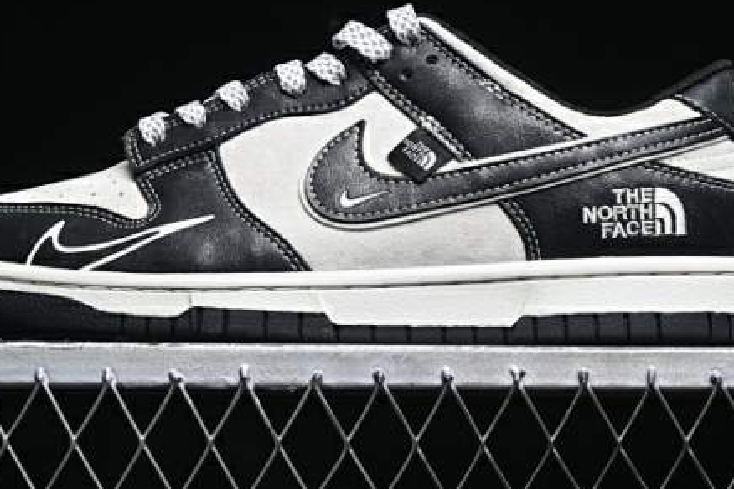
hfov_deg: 16.4
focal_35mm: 125
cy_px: 90
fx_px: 2548
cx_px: 345
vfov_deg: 10.9
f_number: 6.3
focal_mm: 50
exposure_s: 1/60
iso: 160
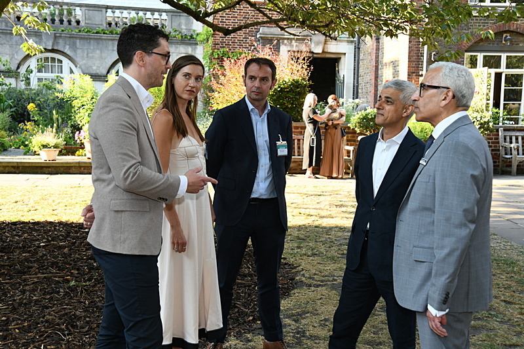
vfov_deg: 28.1
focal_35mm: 48
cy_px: 174
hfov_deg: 41.1
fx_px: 698
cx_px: 262
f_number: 6.3
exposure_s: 1/80
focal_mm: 48
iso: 400
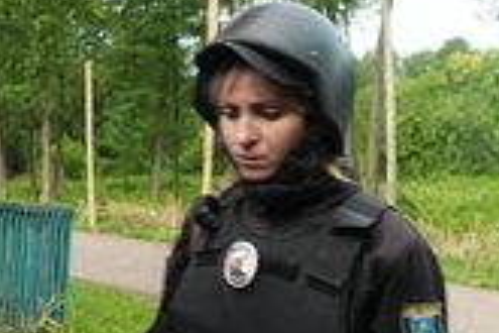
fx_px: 1178
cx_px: 67
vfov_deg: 16.1
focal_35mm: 85
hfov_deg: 23.4
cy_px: 189
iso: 1250
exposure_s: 1/50
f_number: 4.5
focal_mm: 35
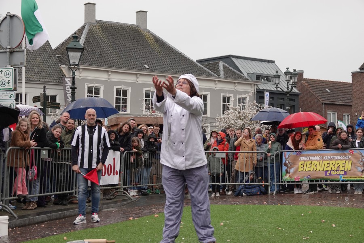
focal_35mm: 65
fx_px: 657
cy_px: 122
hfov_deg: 31.0
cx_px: 182
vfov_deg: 20.9
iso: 100
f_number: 3.5
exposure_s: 1/320
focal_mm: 23.95
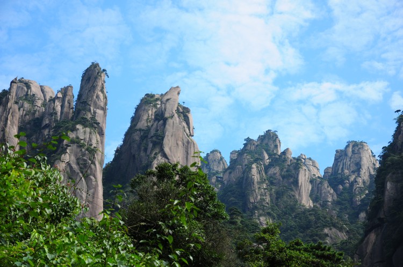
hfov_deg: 26.0
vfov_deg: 17.4
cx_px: 202
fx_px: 872
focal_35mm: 78
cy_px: 134
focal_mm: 52
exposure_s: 1/500
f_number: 5.6
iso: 250
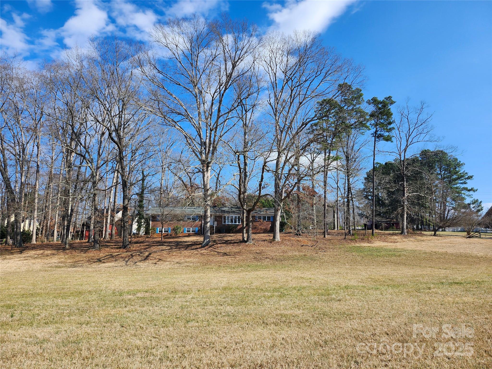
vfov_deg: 58.9
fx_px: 327
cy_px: 184
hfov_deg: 73.9
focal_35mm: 23
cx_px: 246
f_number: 1.8
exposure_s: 1/1151
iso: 25
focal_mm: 5.54
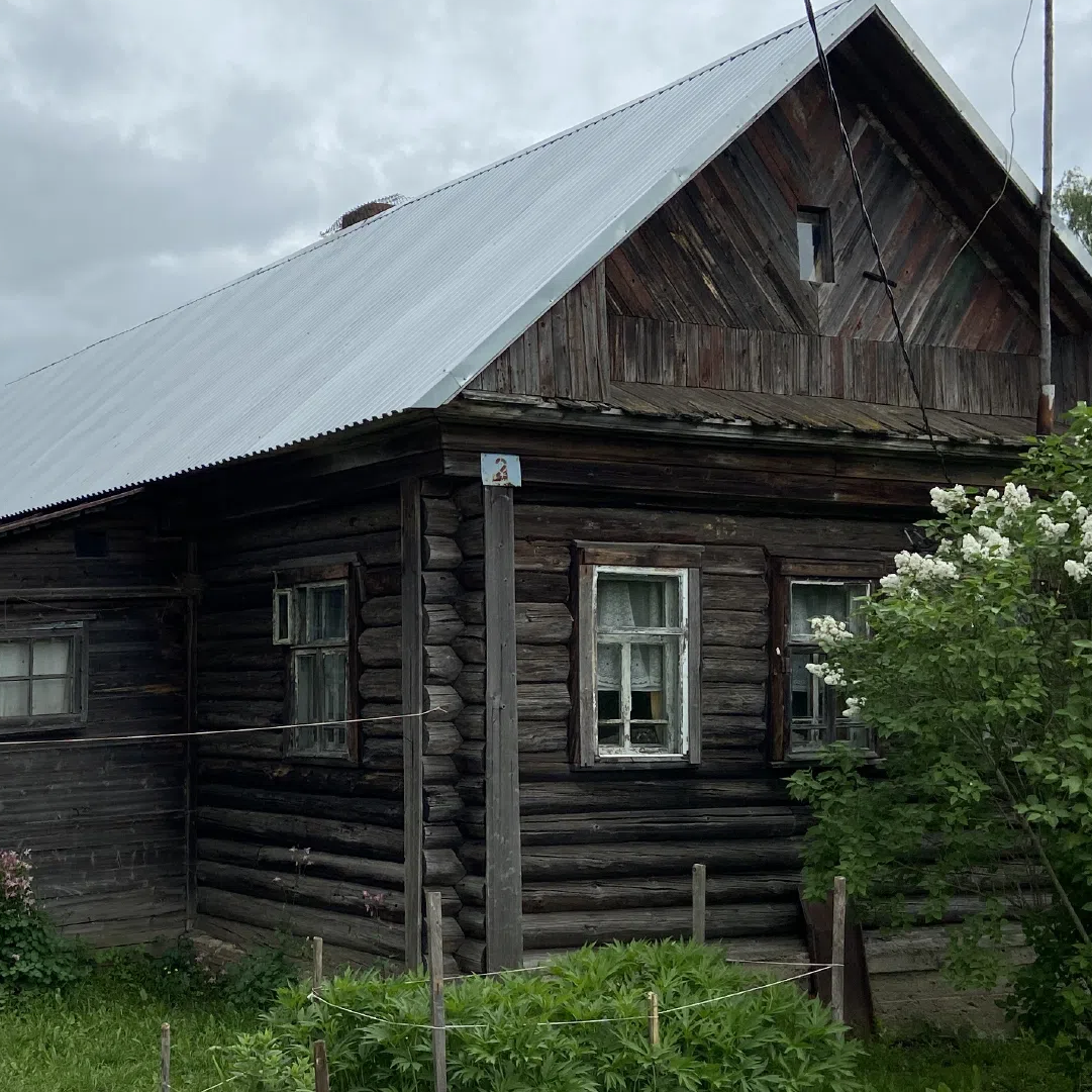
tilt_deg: +2.6
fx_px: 1820
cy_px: 571
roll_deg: +2.0
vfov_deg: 33.4
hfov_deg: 32.6
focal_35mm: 51
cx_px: 234
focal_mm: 4.25
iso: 32
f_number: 1.8
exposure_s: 1/1362
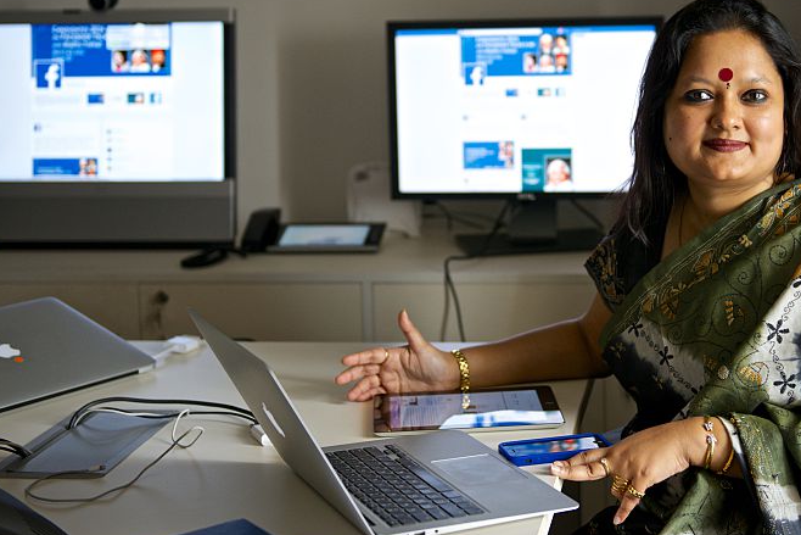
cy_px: 203
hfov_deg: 28.7
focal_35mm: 70
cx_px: 499
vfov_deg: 19.4
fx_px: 1558
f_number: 2.8
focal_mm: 45
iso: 800
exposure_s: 1/100
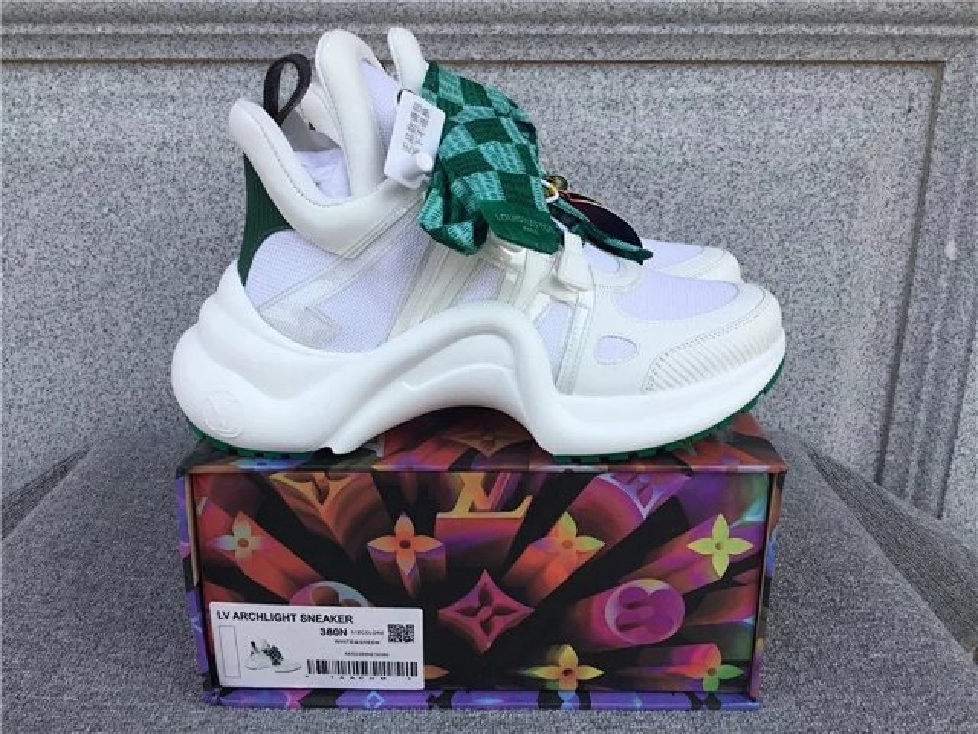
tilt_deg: -19.0
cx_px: 489
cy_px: 367
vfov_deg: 45.4
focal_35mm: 31
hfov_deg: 58.4
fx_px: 876
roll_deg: +0.3
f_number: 2.4
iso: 25
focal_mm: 3.3
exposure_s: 1/485
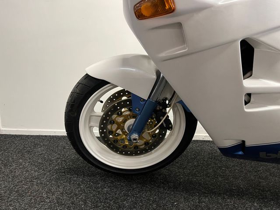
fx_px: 210
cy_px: 105
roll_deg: -0.8
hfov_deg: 67.3
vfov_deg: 53.1
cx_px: 140
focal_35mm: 26
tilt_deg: -9.5
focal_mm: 5.1
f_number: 1.6
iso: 160
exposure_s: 1/50
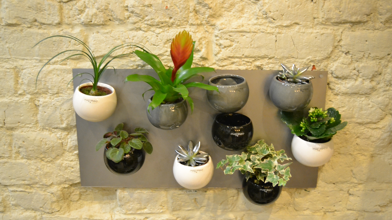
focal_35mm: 35
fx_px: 364
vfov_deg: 33.7
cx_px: 196
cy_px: 116
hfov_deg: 56.6
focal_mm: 22
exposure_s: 1/40
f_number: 3.5
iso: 3200
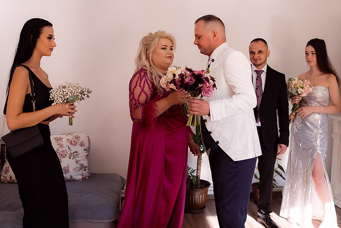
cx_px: 178
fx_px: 336
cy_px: 109
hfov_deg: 53.8
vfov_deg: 37.4
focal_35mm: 35
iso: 800
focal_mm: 23
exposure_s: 1/320
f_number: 3.2
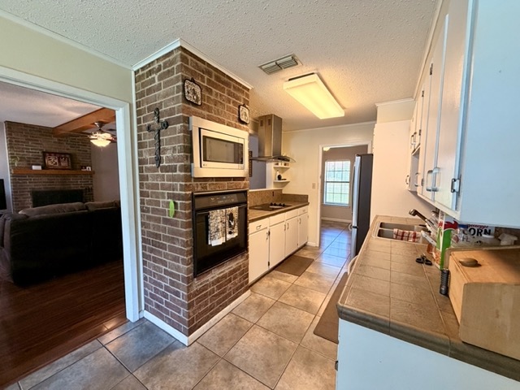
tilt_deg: -4.7
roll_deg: -0.6
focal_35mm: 14
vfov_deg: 85.7
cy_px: 195
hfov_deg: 102.1
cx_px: 260
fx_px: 210
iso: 250
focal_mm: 2.22
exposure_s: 1/60
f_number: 2.2
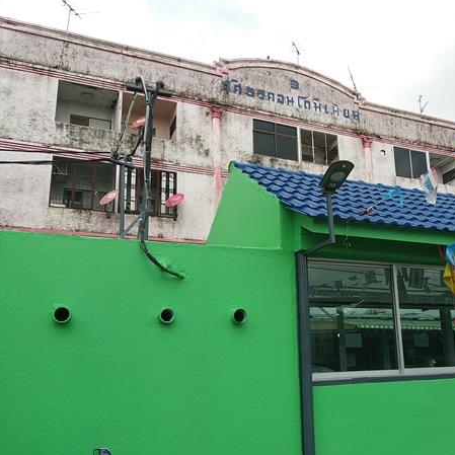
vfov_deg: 48.4
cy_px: 232
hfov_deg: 47.2
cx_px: 323
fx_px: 506
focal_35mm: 34
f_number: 1.9
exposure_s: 1/697
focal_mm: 3.7
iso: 40
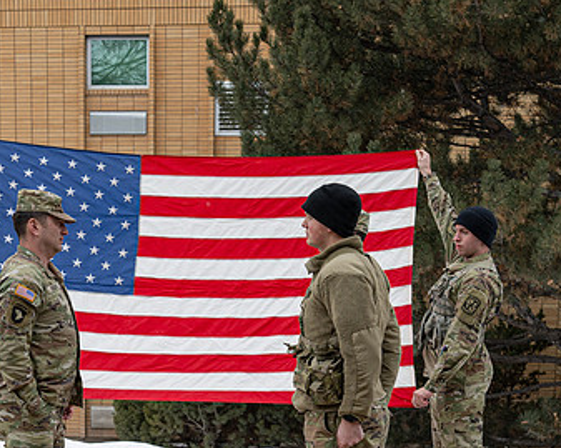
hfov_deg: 23.7
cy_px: 443
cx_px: 165
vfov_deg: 18.7
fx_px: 1327
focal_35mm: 80
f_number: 4
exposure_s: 1/800
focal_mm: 30
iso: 100
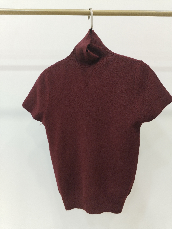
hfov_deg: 48.2
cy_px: 114
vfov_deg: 61.7
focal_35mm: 29
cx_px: 86
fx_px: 192
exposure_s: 1/40
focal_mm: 4.75
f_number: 1.8
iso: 381
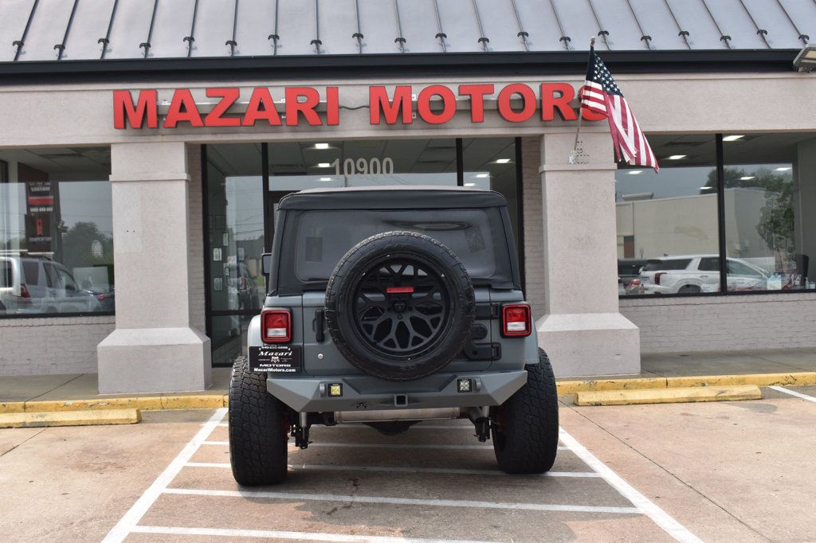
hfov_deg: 45.0
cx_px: 408
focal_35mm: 44
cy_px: 272
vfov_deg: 30.8
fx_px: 986
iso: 400
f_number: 11
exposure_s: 1/400
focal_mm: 29
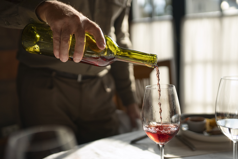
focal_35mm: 42
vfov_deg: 31.9
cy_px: 79
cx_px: 136
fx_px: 278
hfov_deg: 46.3
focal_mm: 35
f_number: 2
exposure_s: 1/3200
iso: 400
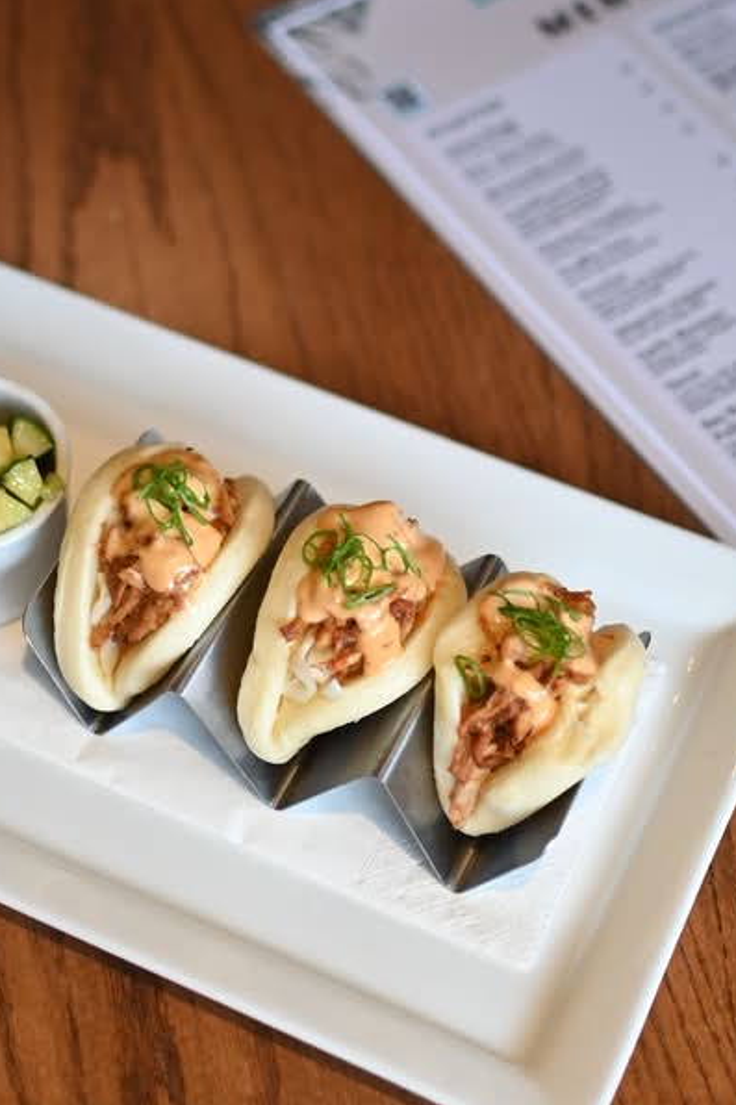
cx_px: 323
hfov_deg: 18.9
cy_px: 374
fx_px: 2209
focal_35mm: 72
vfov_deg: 27.9
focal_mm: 35
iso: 640
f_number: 1.8
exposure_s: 1/200
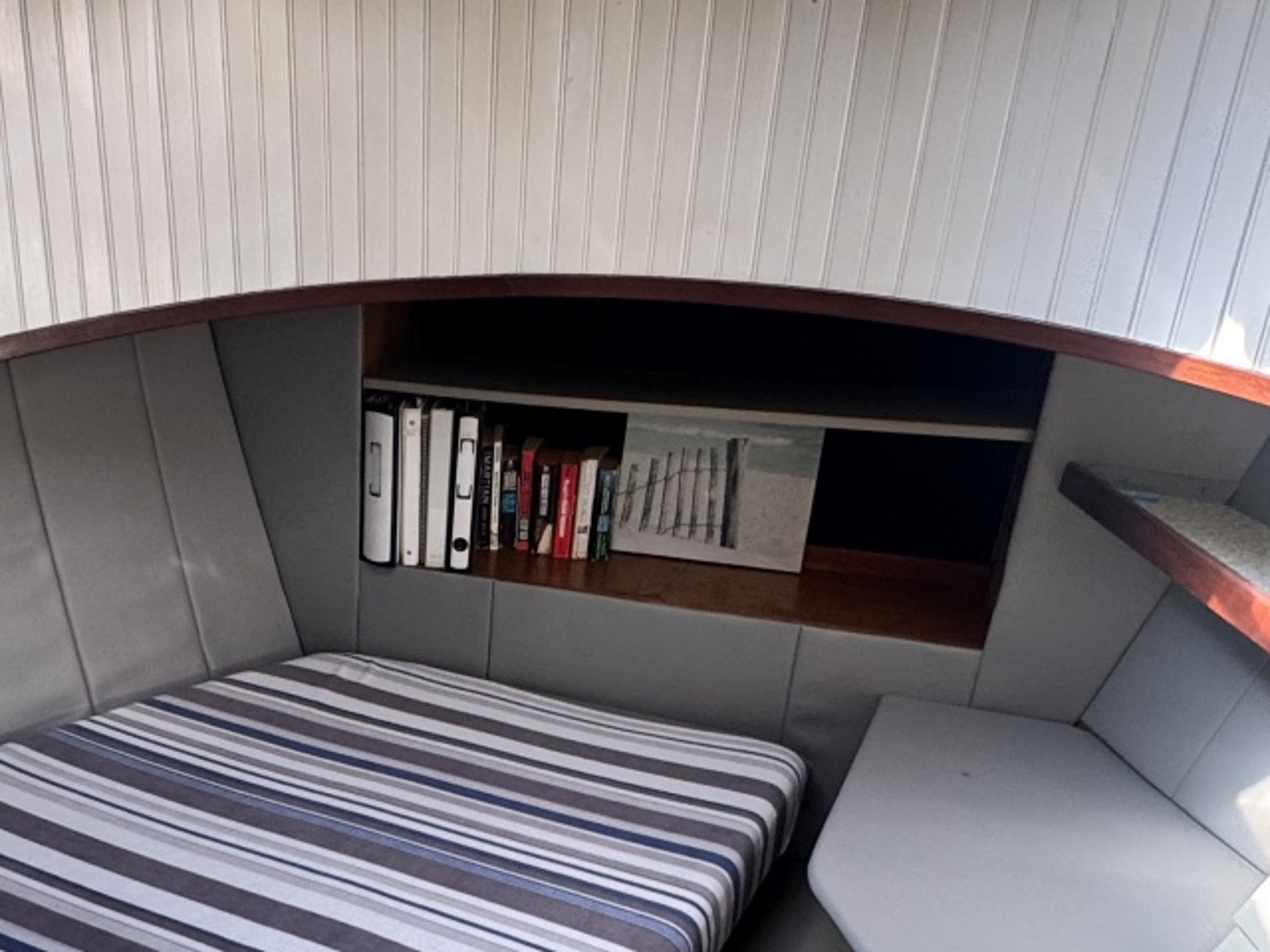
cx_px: 210
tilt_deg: -24.7
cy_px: 645
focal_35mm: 35
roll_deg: +0.9
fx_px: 1284
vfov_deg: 40.1
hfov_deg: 48.8
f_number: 2.2
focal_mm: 2.22
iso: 160
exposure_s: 1/99
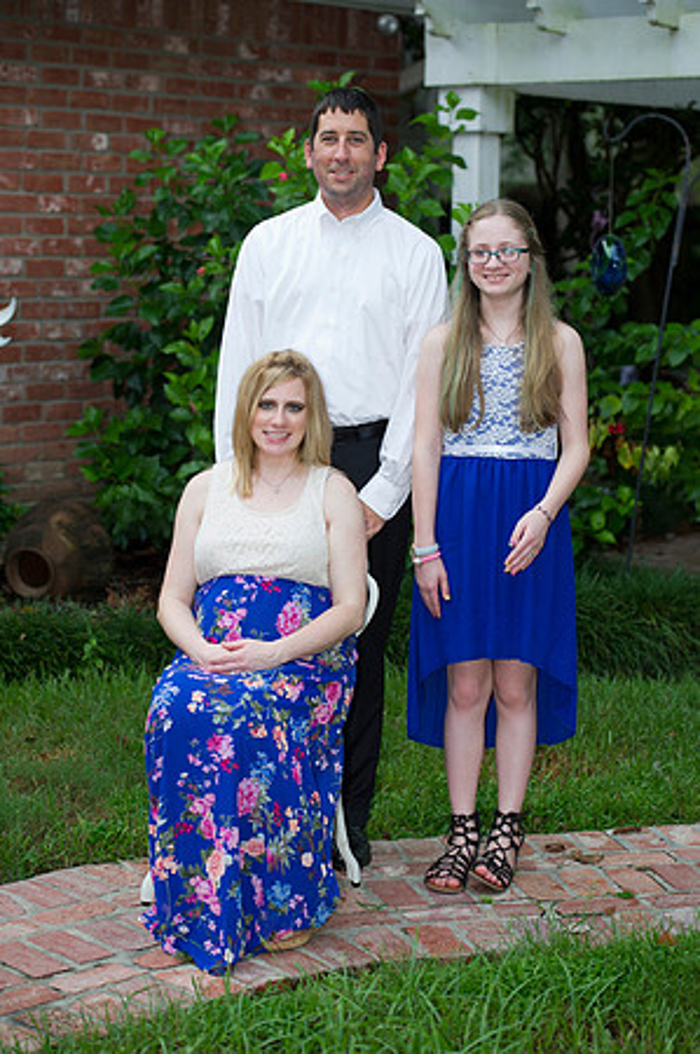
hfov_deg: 17.0
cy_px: 527
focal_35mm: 80
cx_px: 350
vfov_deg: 25.4
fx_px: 2339
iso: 640
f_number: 3.5
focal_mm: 80
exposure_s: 1/320
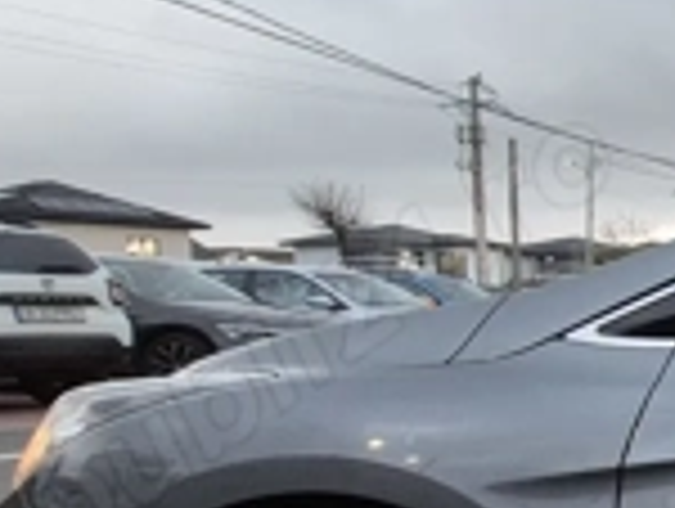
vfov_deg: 27.7
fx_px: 1016
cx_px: 1264
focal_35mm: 52
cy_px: 387
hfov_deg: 21.1
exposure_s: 1/50
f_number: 2.2
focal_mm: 2.2
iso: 250
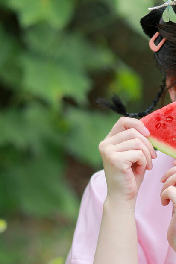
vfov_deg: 9.5
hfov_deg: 6.4
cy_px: 268
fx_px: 1569
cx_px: 191
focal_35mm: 214
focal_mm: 85
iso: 100
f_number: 1.8
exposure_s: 1/500
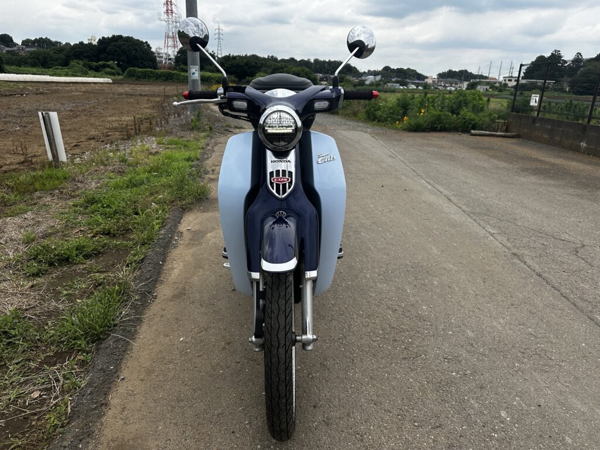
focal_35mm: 24
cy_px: 225
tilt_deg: -18.6
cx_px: 300
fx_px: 416
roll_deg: -2.0
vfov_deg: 56.8
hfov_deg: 71.6
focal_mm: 6.86
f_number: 1.78
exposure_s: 1/2252
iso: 80
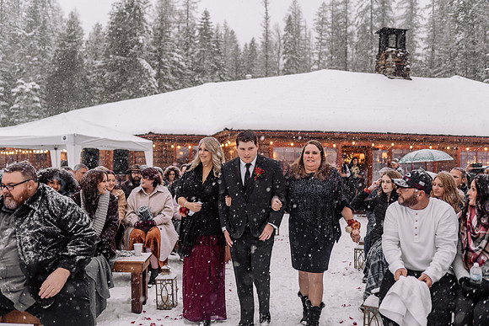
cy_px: 163
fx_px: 477
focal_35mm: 35
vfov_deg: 37.8
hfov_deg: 54.3
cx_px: 244
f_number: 2
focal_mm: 35
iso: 200
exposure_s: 1/250
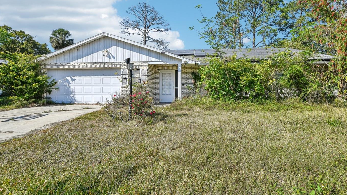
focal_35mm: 17
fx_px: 156
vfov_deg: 63.7
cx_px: 178
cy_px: 87
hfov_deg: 95.9
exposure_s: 1/800
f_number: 8
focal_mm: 14
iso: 400
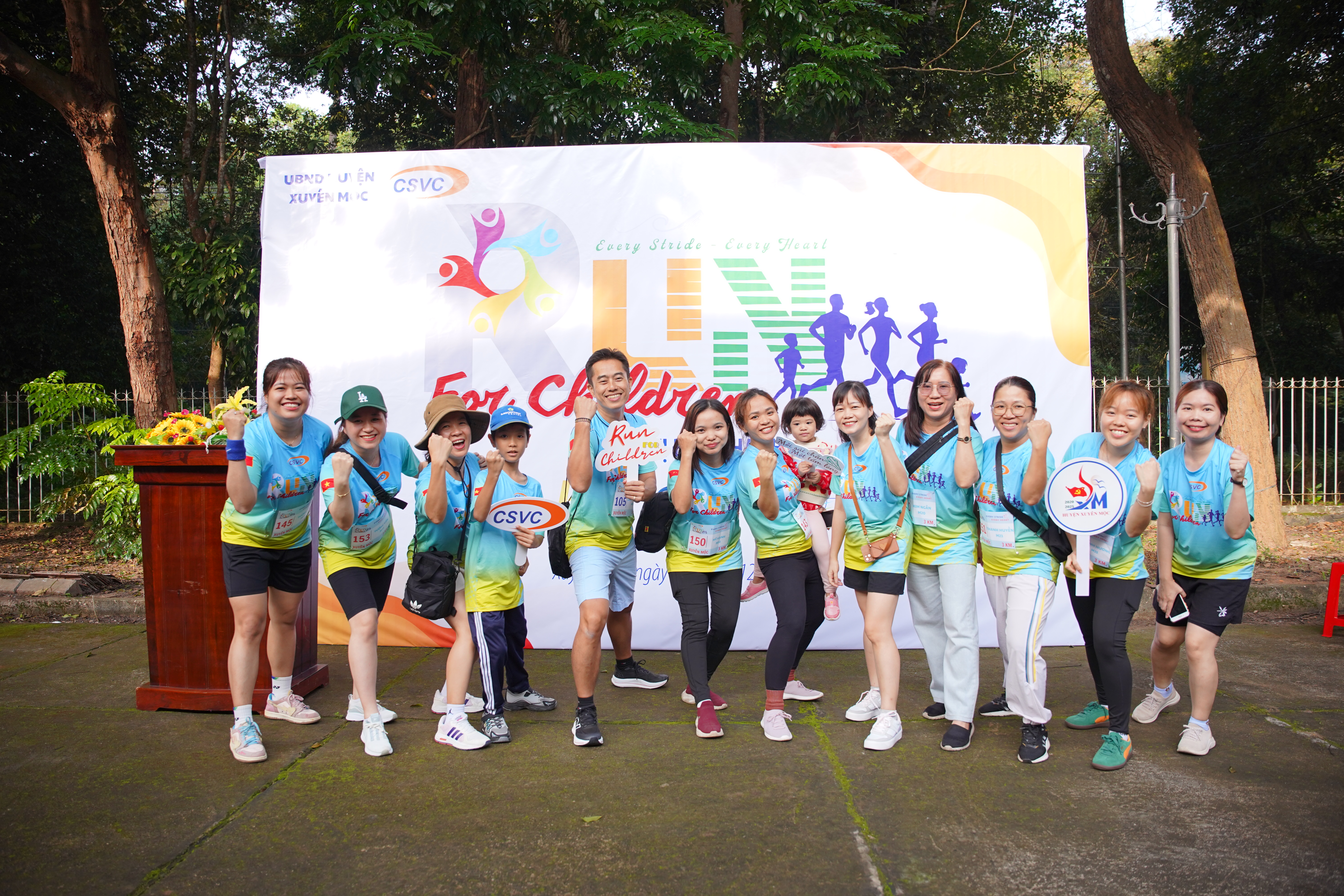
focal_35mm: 24
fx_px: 896
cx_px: 672
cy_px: 448
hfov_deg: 73.7
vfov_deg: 53.1
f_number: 3.5
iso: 640
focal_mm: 24
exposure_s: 1/800
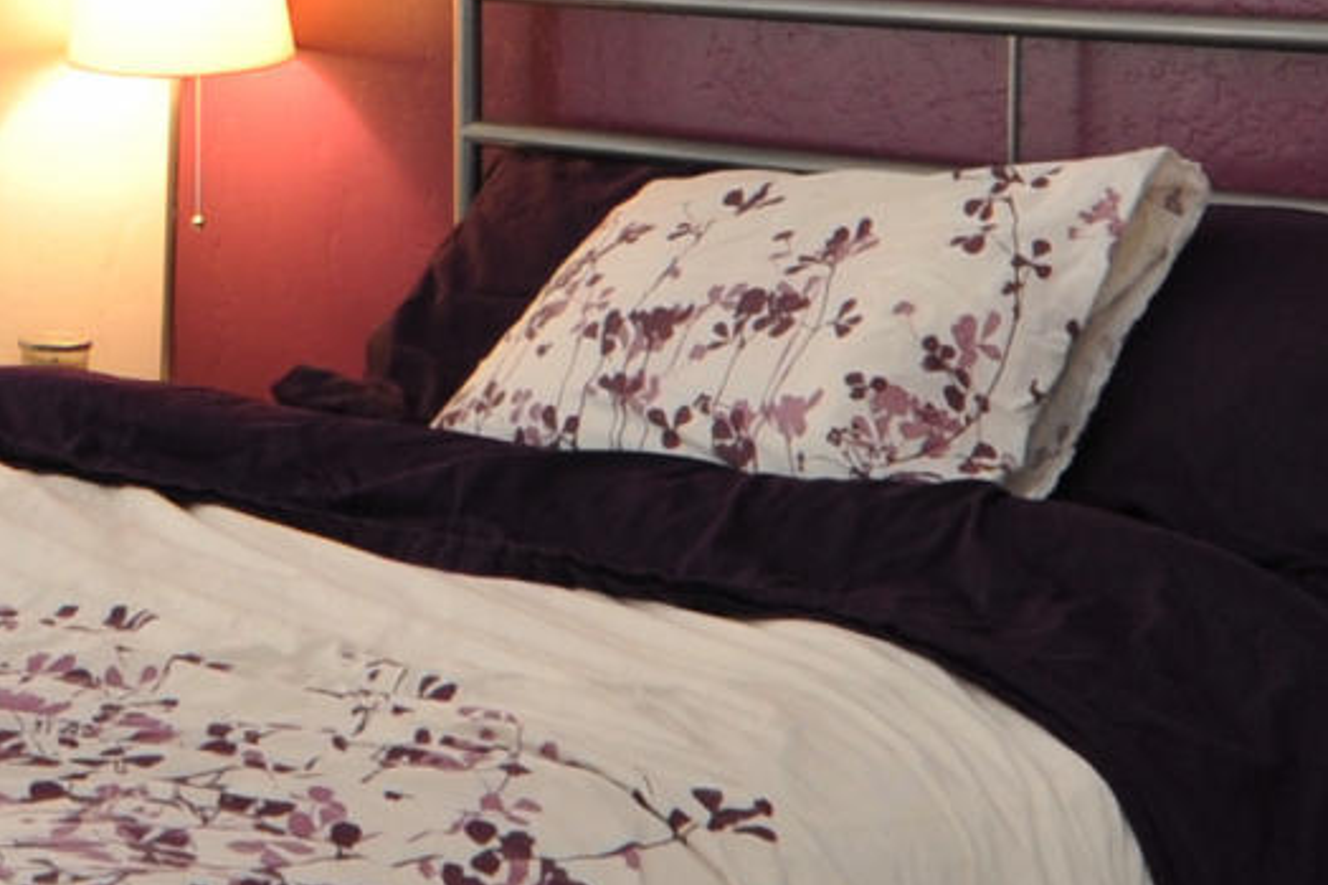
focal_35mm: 103
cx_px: -155
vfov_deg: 12.8
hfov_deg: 19.0
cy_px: -309
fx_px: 3798
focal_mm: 18
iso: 640
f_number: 6.3
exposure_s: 1/30
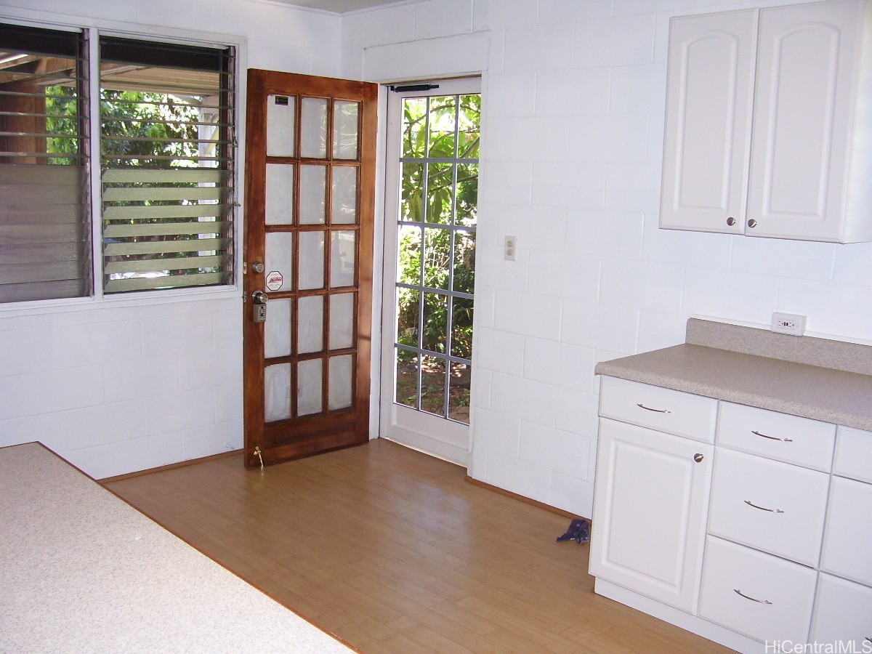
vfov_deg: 41.8
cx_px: 436
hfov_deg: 54.0
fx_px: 856
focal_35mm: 34
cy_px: 327
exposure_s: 1/60
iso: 125
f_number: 2.7
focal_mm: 5.6
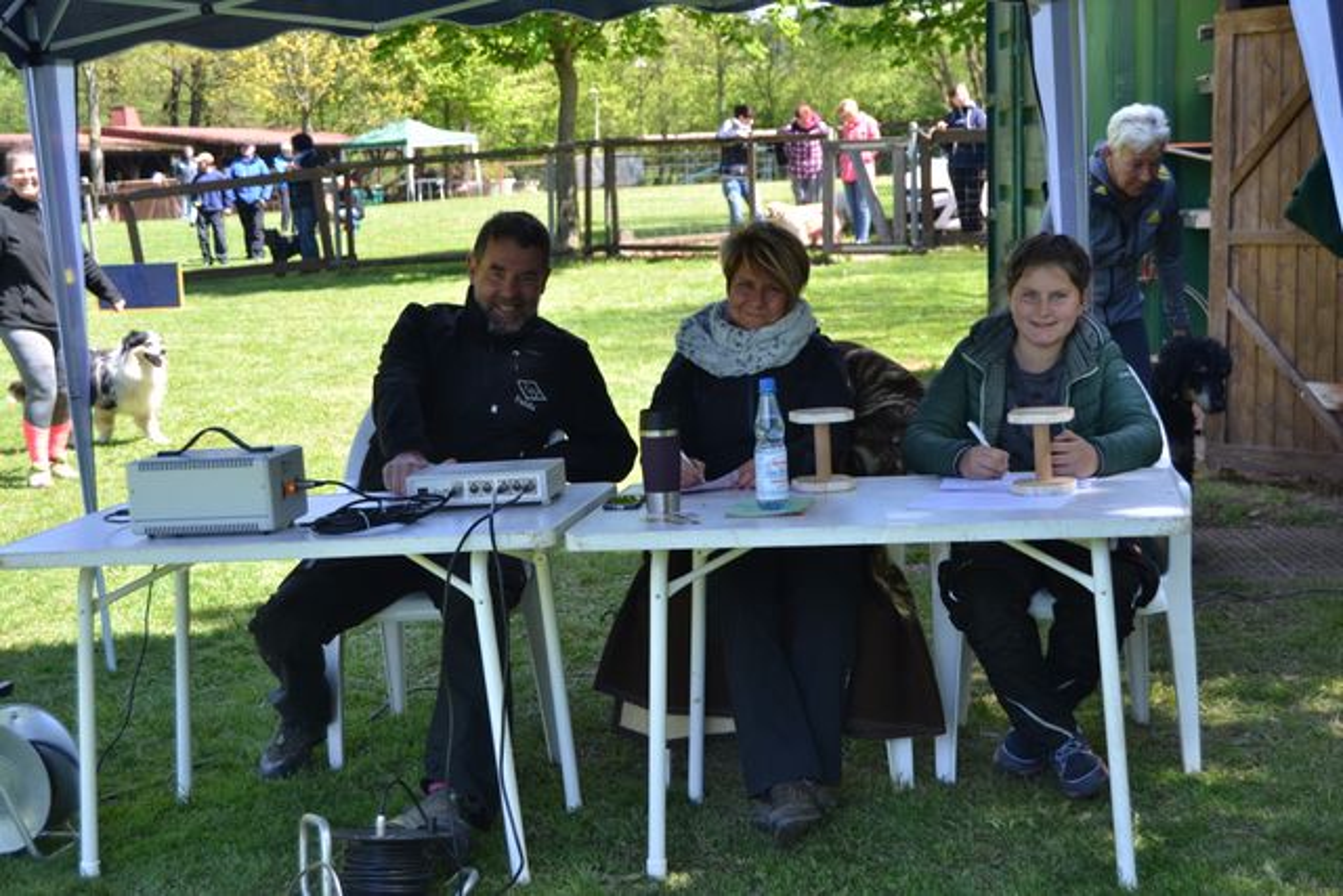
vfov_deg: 23.8
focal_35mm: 57
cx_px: 672
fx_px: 2127
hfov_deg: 35.0
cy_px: 448
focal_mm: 38
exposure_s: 1/125
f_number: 5.6
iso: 125
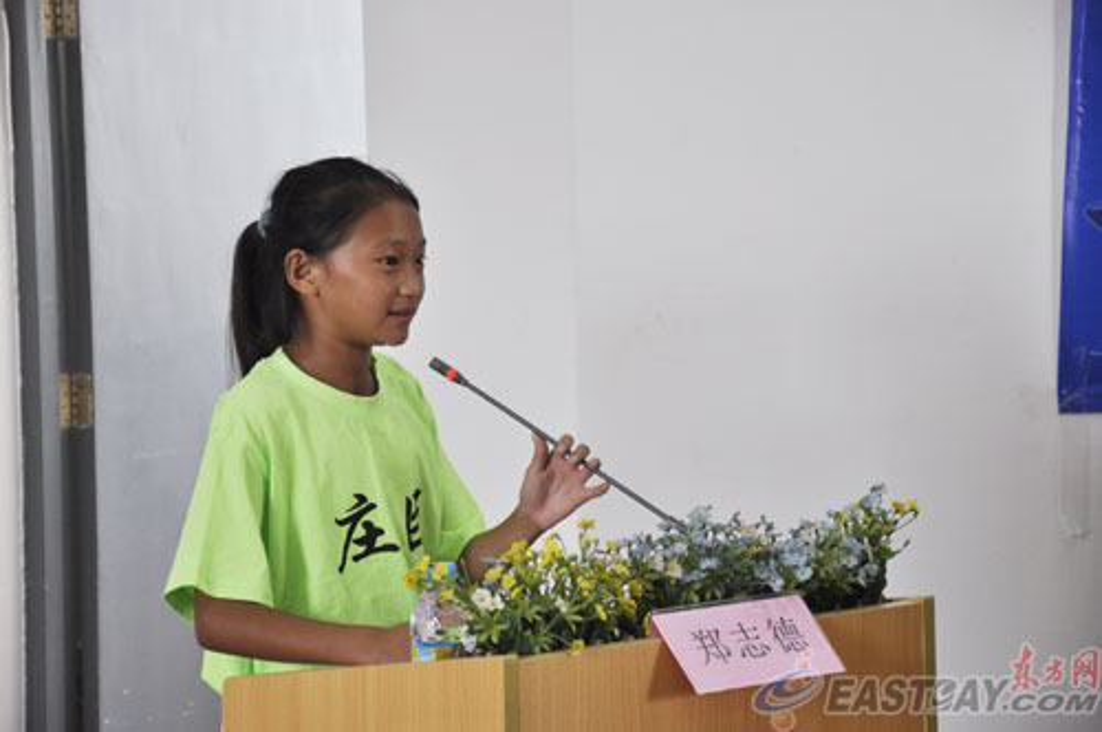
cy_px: 366
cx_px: 551
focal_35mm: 120
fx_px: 3669
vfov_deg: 11.4
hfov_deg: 17.1
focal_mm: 80
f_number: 5.3
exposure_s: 1/50
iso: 640
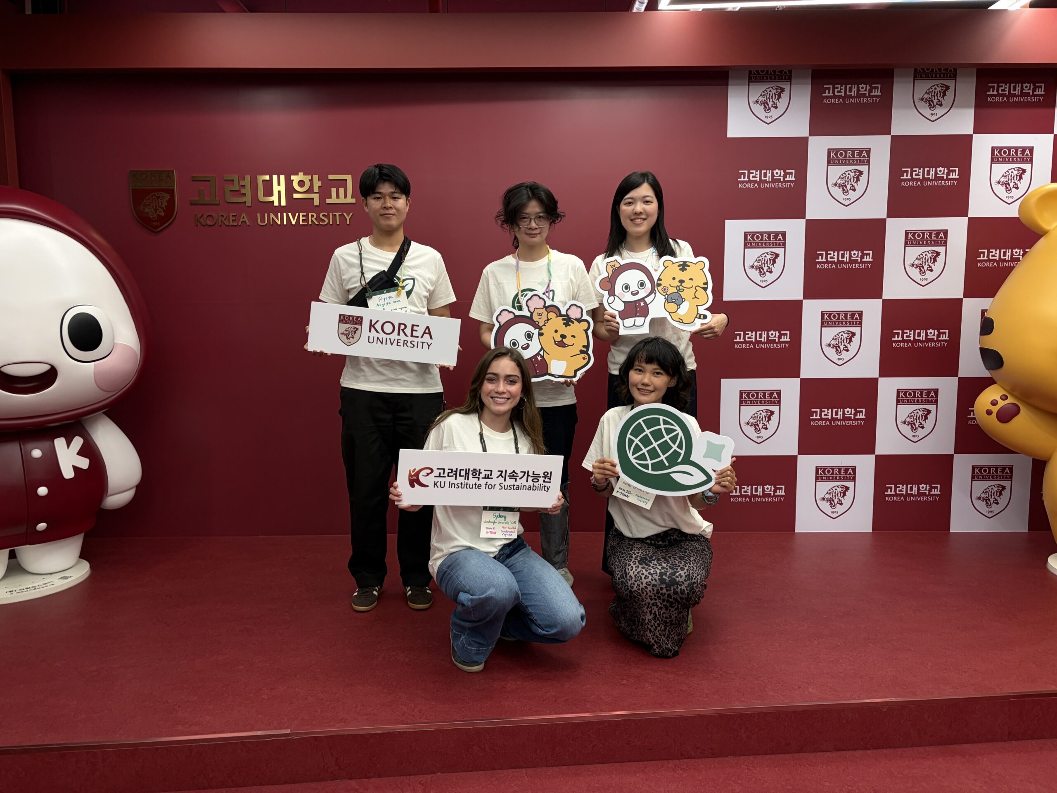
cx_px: 528
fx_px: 794
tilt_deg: -8.2
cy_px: 396
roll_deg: +0.7
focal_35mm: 26
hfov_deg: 67.3
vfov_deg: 53.1
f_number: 1.6
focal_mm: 5.96
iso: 125
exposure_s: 1/120
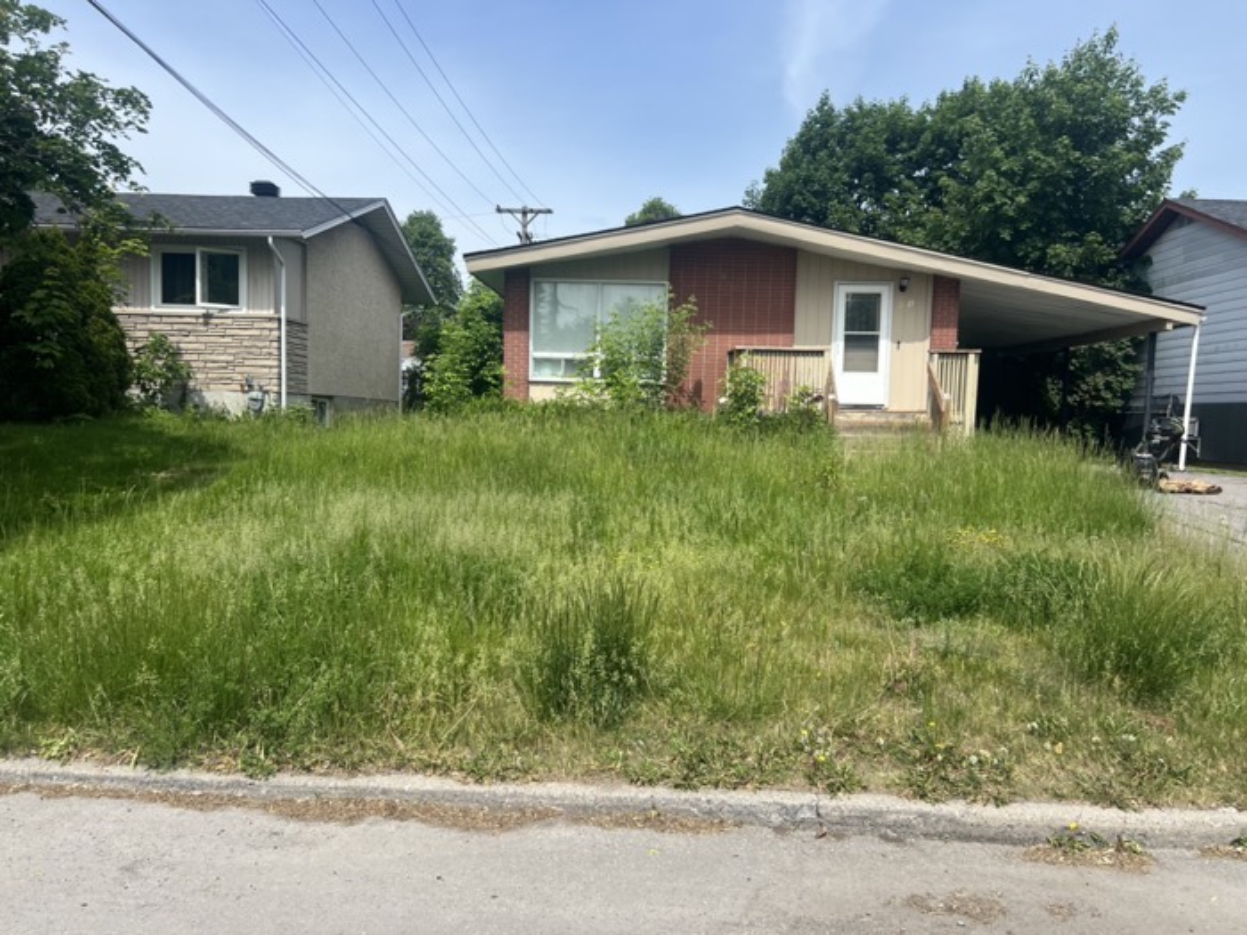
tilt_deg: +0.3
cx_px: 624
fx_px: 937
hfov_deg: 67.3
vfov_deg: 53.1
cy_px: 468
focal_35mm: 26
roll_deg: -3.0
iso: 50
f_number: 1.5
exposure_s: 1/3257
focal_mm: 5.7
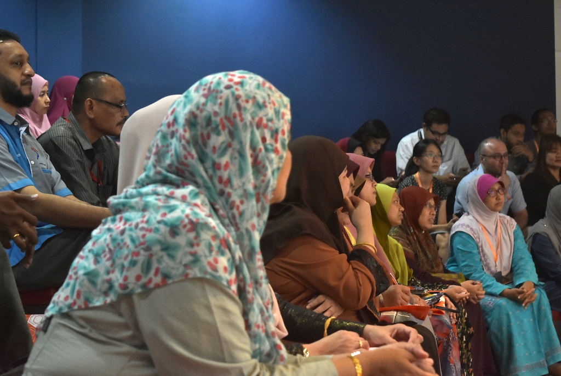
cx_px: 280
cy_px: 188
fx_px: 1287
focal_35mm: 82
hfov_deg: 24.6
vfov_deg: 16.6
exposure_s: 1/60
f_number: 5.6
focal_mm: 55
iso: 1600
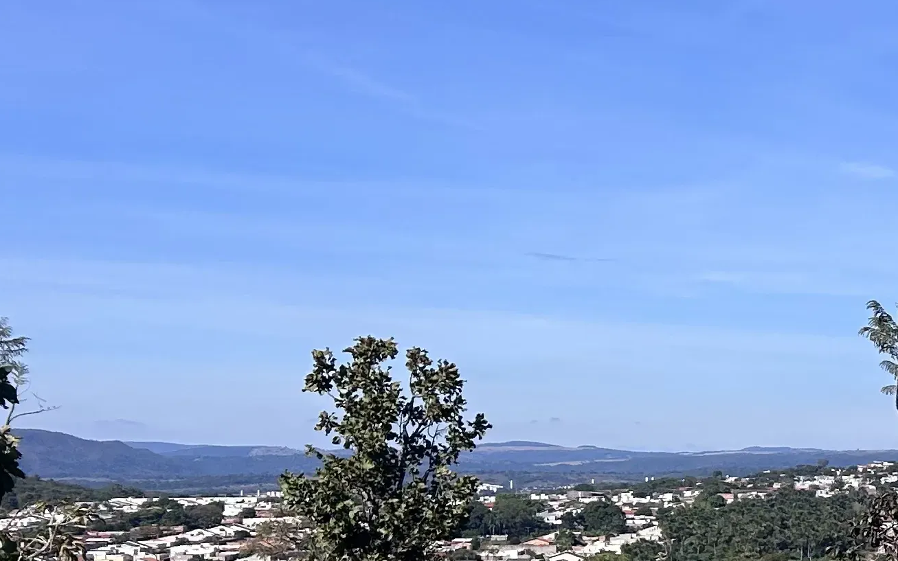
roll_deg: +0.1
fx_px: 2080
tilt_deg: -1.7
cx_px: 1368
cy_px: 488
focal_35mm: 85
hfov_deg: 20.6
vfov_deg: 15.2
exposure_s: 1/4831
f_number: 1.5
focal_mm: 5.7
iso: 50
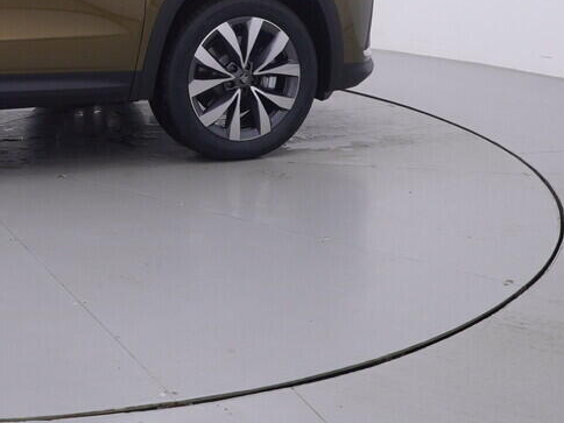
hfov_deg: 27.2
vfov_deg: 22.0
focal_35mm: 64
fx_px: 1050
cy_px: 5
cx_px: -76
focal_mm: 15
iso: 200
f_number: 5
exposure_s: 1/80
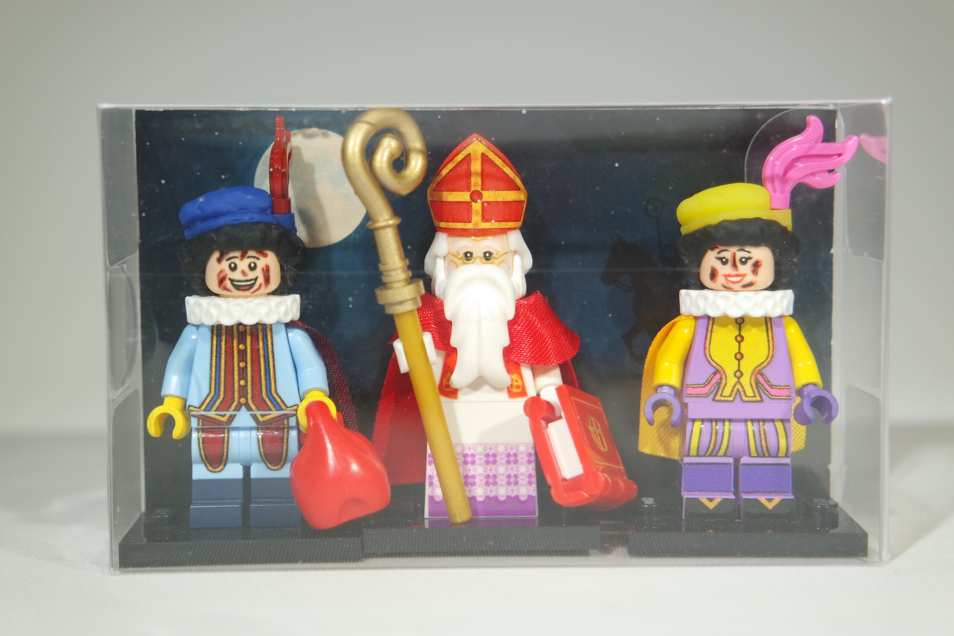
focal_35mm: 69
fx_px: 1828
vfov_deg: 19.7
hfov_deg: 29.2
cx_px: 477
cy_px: 318
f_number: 5.6
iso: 200
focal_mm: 45
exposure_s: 1/80
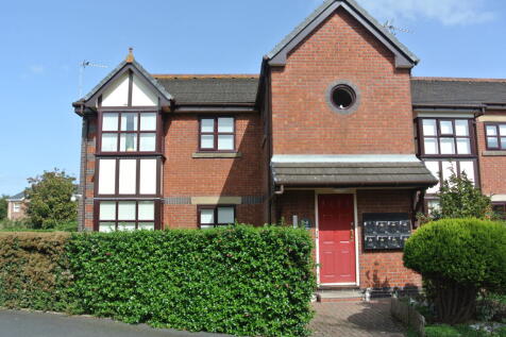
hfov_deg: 63.7
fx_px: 407
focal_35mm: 29
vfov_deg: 44.9
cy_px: 168
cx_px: 253
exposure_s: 1/500
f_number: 3.5
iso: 140
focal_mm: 11
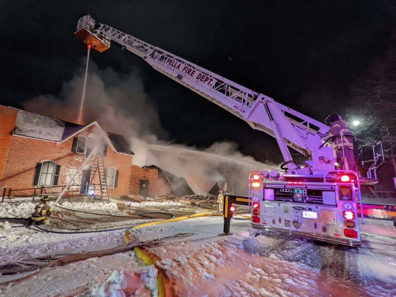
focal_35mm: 16
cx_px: 198
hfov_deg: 94.5
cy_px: 148
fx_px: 183
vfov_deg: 78.1
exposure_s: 1/23.8
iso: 327
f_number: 2.2
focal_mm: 2.22
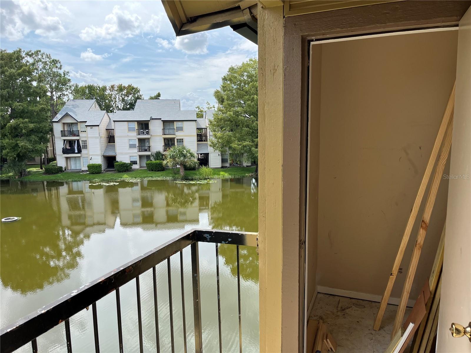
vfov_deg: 53.1
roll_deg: +0.2
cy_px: 176
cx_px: 236
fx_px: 354
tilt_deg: -8.8
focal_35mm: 26
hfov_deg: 67.3
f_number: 1.6
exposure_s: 1/1266
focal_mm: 5.1
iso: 50
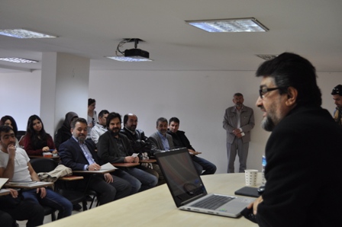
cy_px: 114
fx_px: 441
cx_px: 171
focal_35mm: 46
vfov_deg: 28.9
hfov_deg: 42.4
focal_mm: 31
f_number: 4.2
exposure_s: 1/60
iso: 640
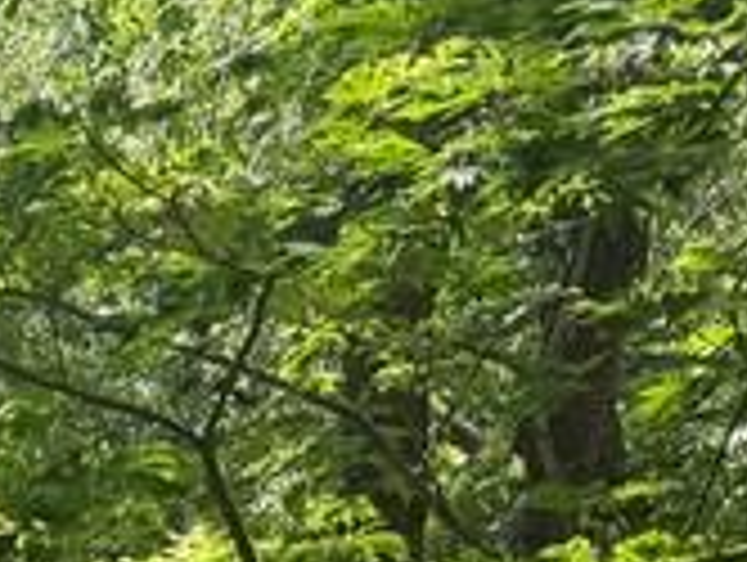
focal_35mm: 148
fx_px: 3198
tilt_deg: -0.7
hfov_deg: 10.0
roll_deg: -2.9
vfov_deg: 9.2
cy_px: 1254
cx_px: -1498
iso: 100
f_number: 1.78
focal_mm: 6.76
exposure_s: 1/504
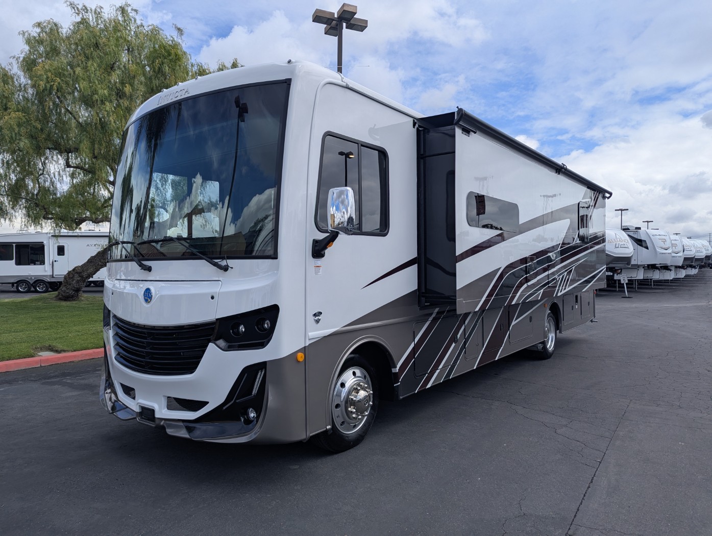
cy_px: 268
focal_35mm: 24
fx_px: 494
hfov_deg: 71.5
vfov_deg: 56.9
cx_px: 356
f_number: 1.85
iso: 49
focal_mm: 6.81
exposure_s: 1/2410
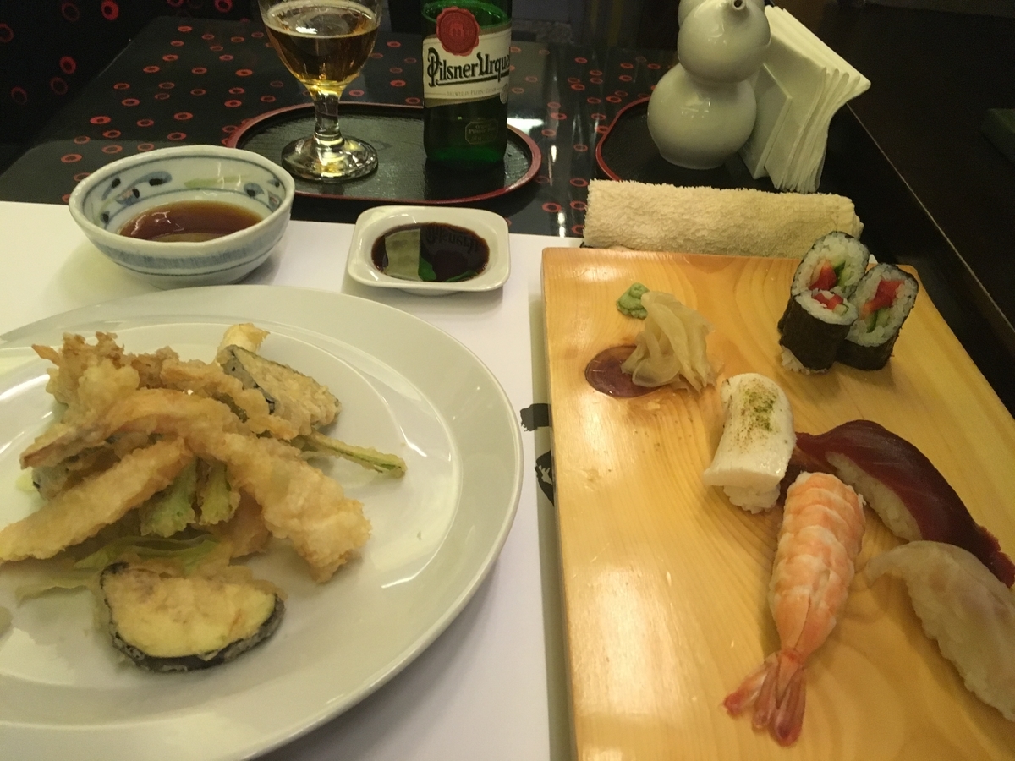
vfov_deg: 48.2
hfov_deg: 61.7
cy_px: 380
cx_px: 508
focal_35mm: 29
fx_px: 850
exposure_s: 1/25
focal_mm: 4.15
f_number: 2.2
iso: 200
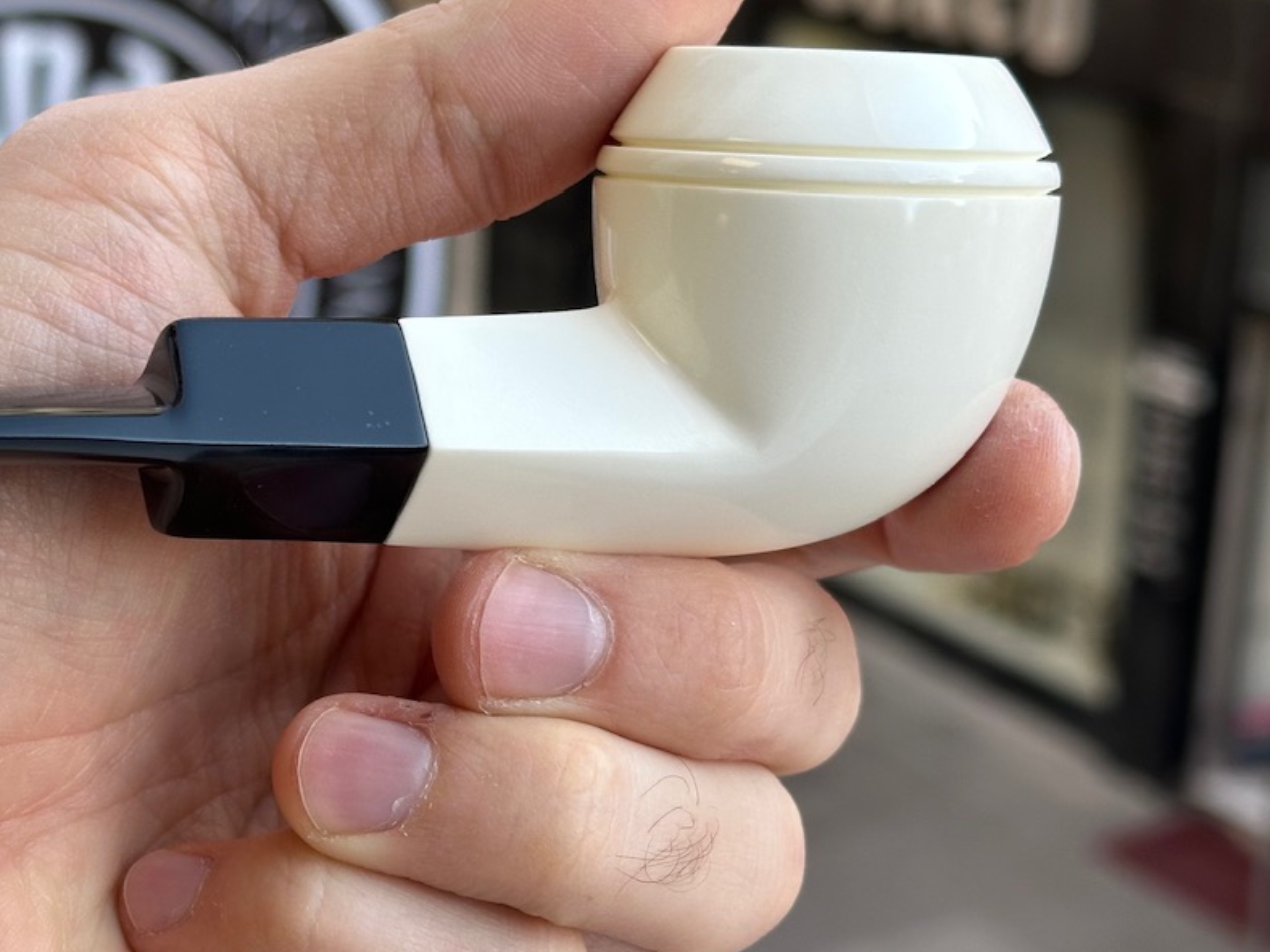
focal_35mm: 78
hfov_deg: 24.7
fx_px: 2862
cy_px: 448
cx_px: 309
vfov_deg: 18.9
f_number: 1.78
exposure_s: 1/303
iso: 64
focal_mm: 6.86
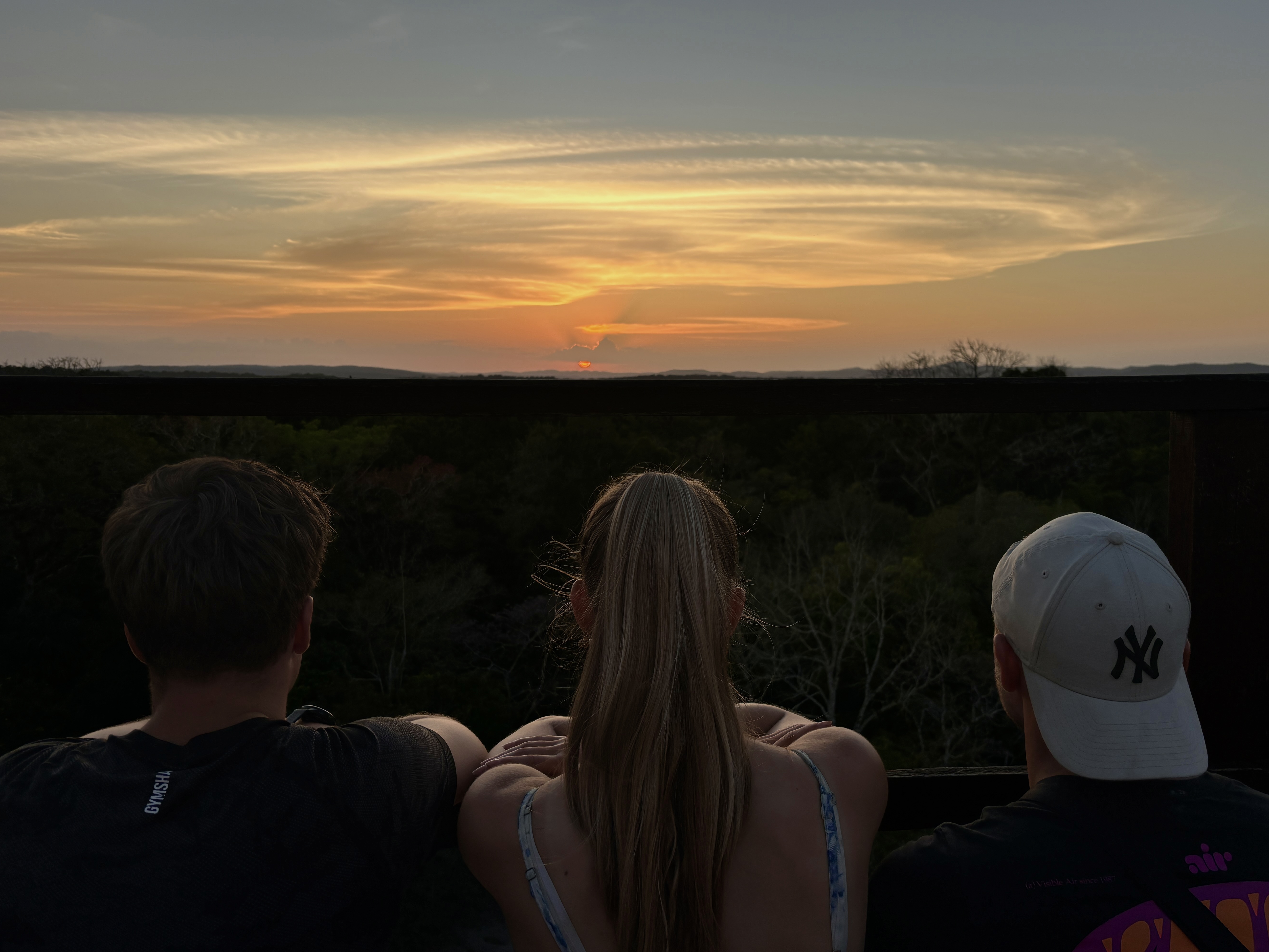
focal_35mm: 28
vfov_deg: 49.7
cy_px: 451
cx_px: 666
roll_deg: -0.3
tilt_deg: -4.5
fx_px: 1026
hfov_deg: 63.4
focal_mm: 5.96
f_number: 1.6
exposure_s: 1/722
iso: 50
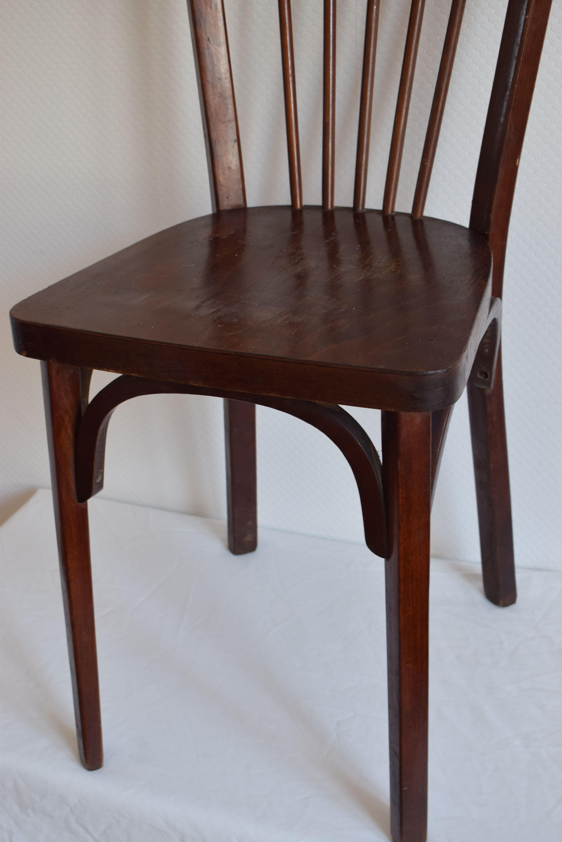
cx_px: 281
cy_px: 421
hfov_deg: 28.1
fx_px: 1123
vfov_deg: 41.1
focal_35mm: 48
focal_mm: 32
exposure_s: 1/15
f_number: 6.3
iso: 400
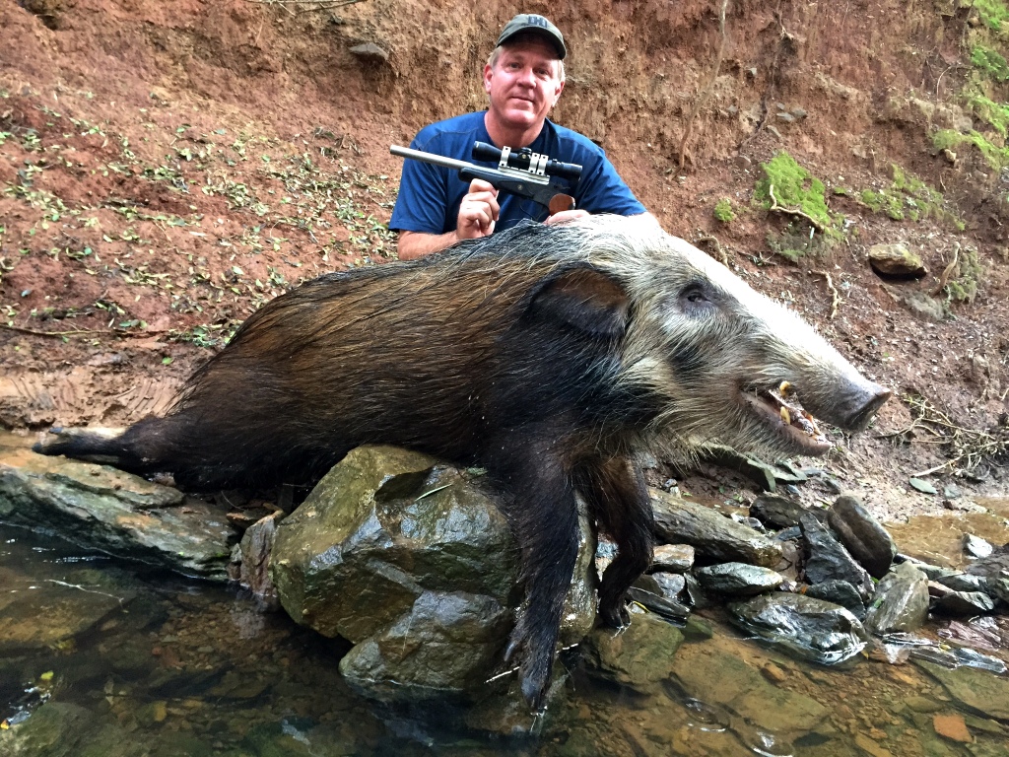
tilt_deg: -8.5
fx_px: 845
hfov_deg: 61.7
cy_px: 378
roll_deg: -11.6
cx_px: 504
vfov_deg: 48.2
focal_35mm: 29
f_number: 2.2
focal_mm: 4.15
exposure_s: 1/30
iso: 160
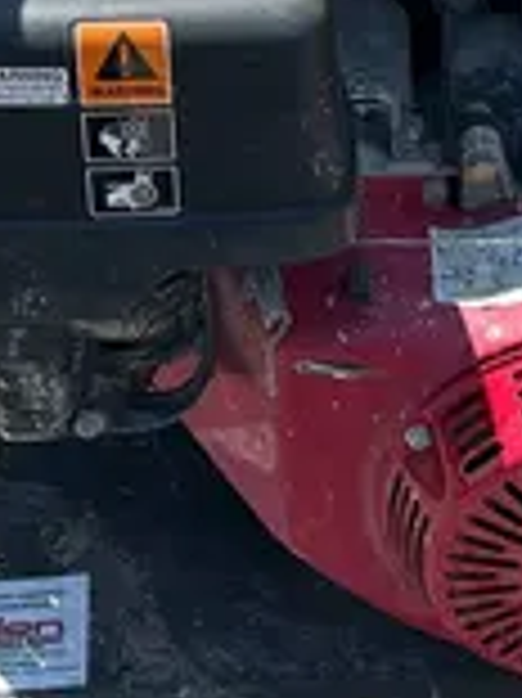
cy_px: 331
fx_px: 2476
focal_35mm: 123
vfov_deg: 16.0
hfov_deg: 11.8
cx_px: 580
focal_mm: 5.7
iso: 50
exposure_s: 1/1468
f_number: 1.5
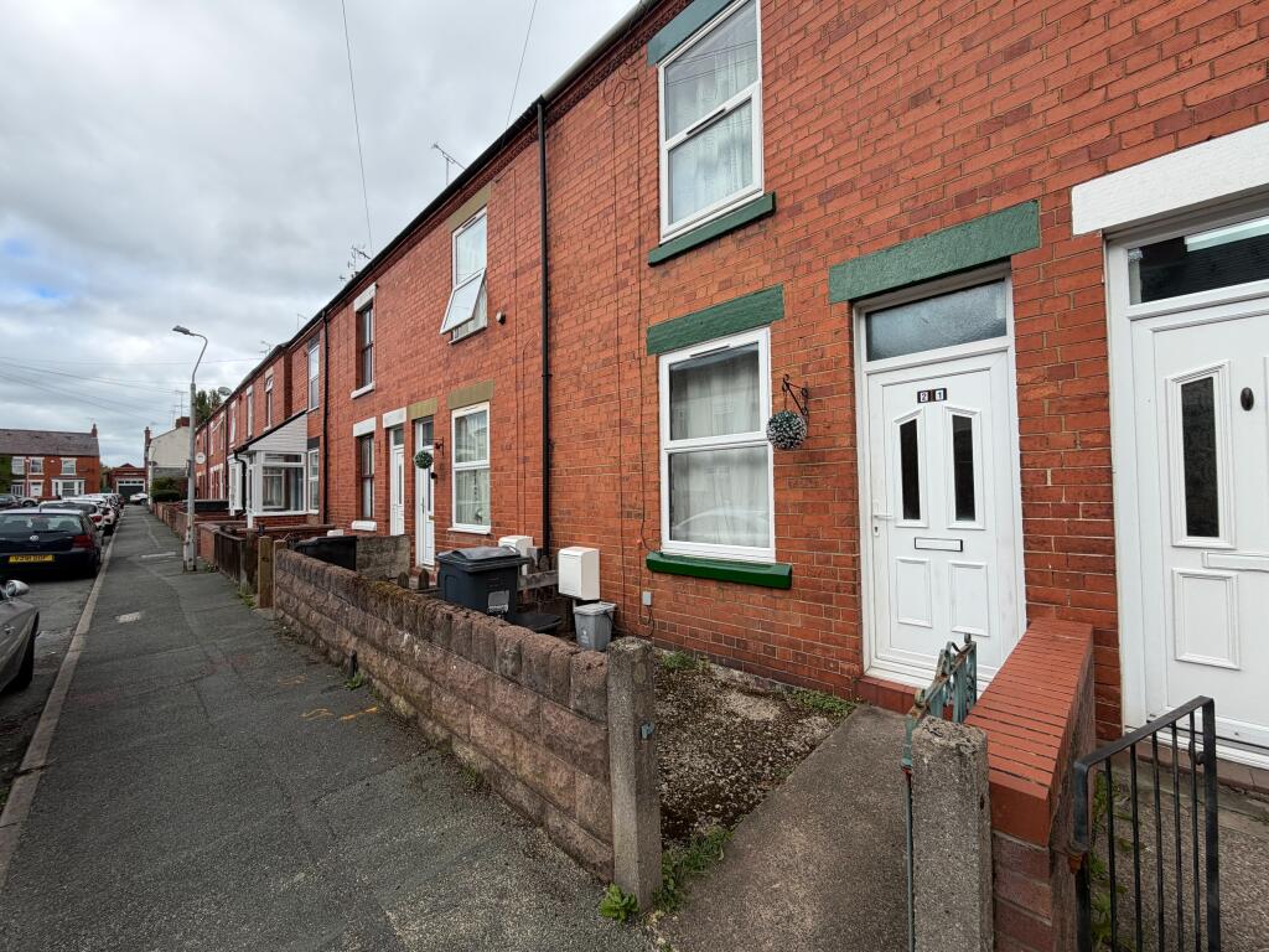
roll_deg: +0.9
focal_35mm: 14
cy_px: 476
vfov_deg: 85.7
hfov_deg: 102.1
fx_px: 513
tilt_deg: +1.5
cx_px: 634
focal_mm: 2.22
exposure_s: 1/510
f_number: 2.2
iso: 40
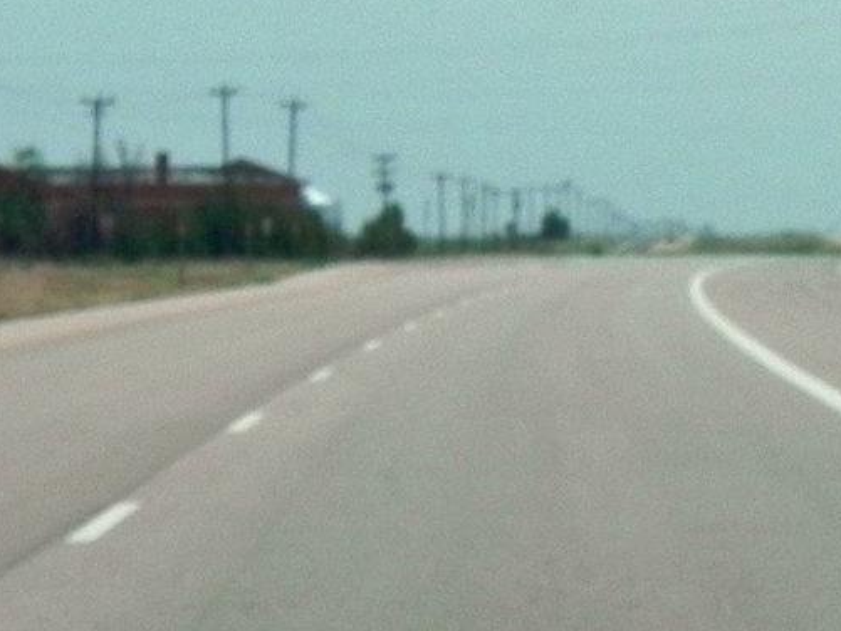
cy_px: -39
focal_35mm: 253
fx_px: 6148
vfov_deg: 5.9
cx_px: 796
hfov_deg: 7.8
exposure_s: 1/502
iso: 160
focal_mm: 11.8
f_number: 7.1
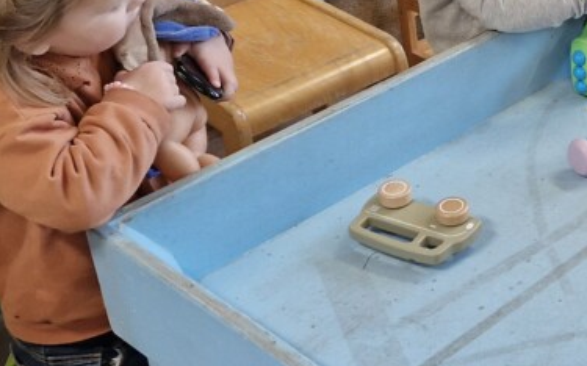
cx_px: 684
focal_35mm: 82
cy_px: 129
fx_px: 1311
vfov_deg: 15.9
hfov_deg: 23.3
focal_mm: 5.54
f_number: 1.8
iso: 125
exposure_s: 1/100
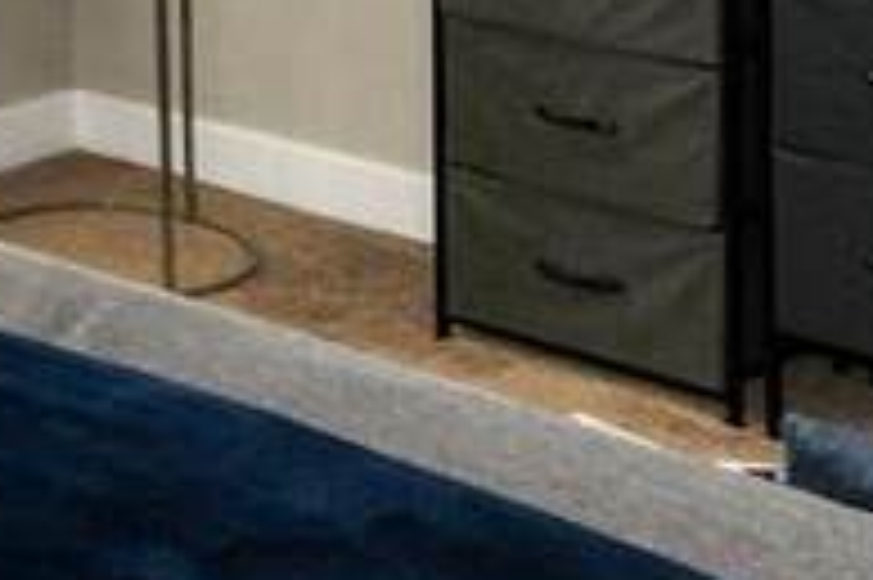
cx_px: -500
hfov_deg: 15.6
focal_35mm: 119
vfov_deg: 10.9
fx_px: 2883
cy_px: -366
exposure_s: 1/125
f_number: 5.6
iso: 100
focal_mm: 12
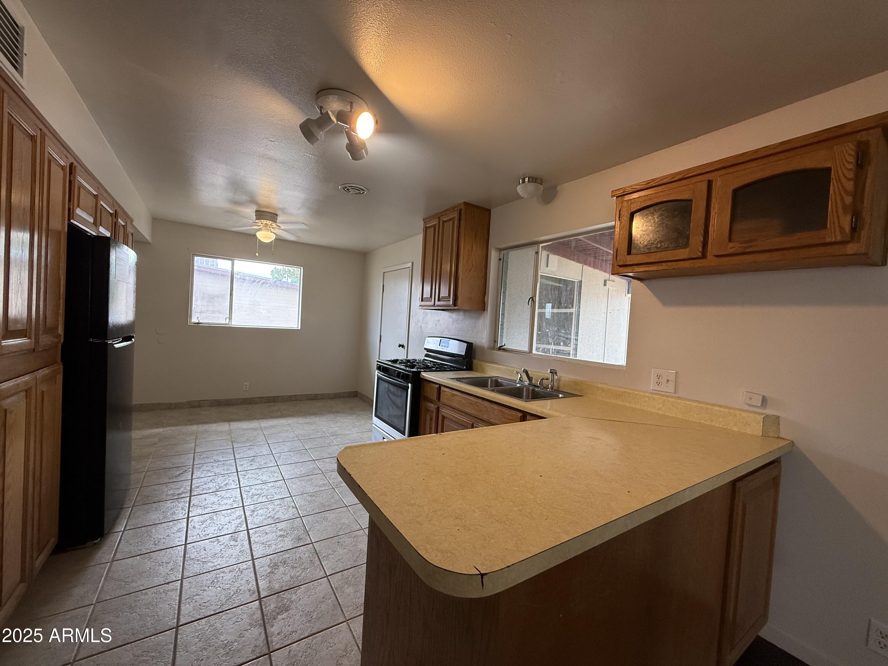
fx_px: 359
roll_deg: -3.8
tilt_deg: -1.6
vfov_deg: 85.7
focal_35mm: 14
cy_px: 333
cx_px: 444
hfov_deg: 102.1
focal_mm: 2.22
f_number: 2.2
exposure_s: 1/120
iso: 200
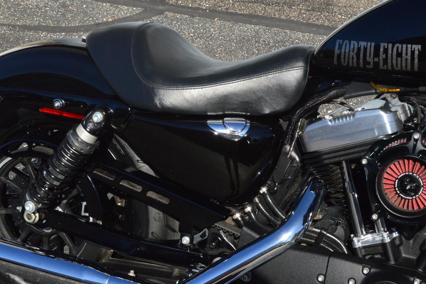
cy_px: 147
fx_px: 816
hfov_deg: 29.1
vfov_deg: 19.7
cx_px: 146
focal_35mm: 69
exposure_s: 1/400
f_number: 11
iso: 400
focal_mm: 26
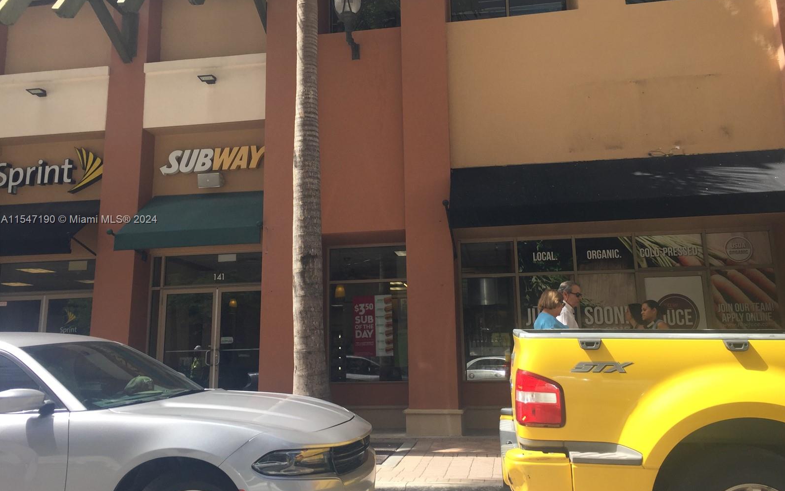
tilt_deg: +12.4
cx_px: 395
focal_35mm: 31
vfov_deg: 40.6
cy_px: 220
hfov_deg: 61.2
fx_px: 663
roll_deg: +0.3
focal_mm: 4.15
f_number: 2.2
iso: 32
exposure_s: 1/719
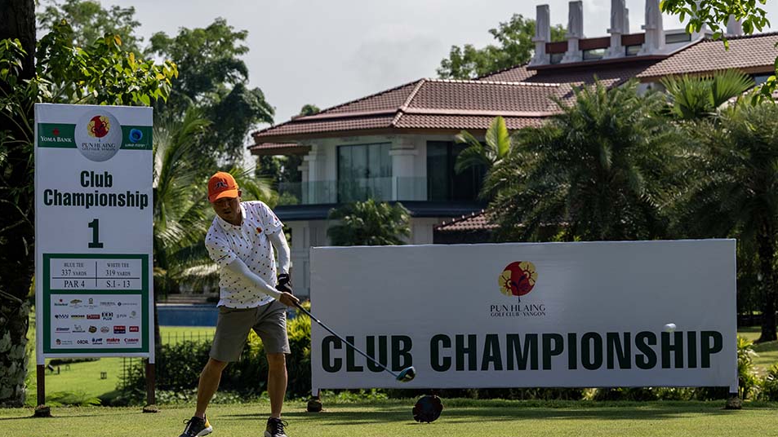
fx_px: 1980
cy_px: 221
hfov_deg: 22.2
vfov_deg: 12.6
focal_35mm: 96
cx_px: 388
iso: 320
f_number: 5.6
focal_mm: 91
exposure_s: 1/2000
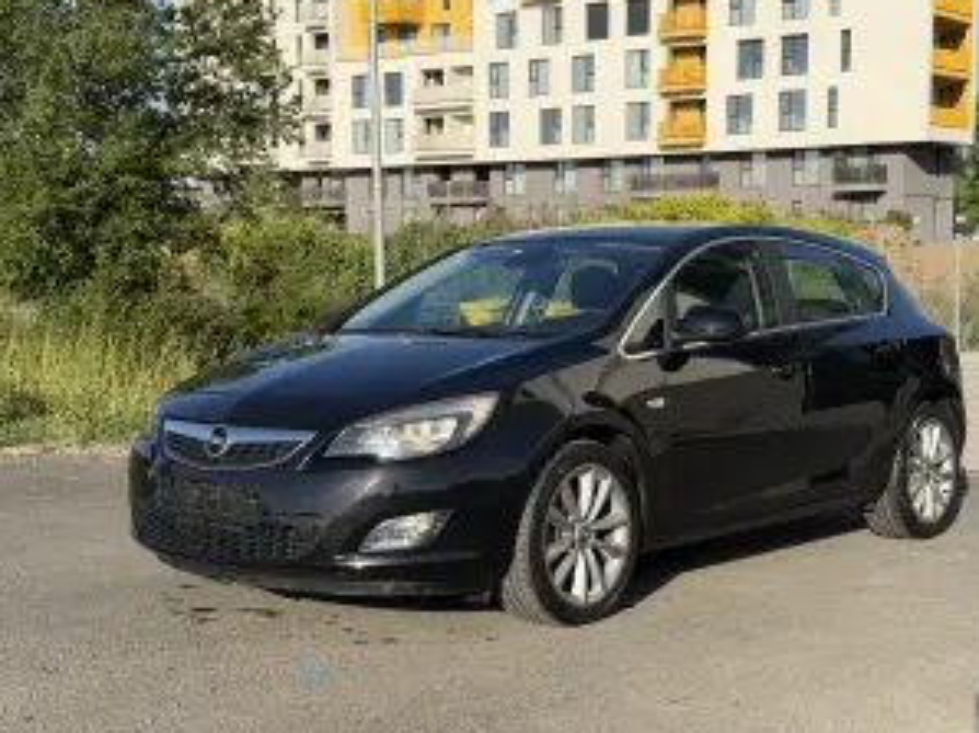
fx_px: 1639
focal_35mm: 58
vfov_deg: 25.2
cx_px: 539
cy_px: 401
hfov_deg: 33.2
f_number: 1.78
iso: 64
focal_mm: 6.76
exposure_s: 1/3226
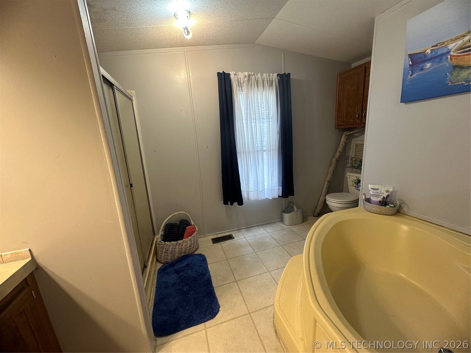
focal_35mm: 14
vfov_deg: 85.7
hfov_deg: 102.1
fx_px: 190
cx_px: 236
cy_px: 176
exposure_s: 1/120
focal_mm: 2.22
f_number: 2.2
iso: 200
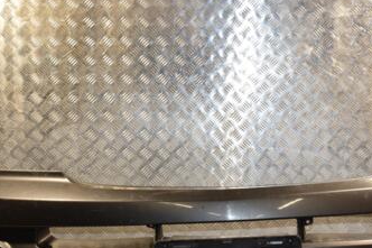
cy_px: 156
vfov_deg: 17.9
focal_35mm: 76
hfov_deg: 26.6
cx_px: 239
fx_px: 785
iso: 800
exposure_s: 1/200
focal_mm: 28
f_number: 8
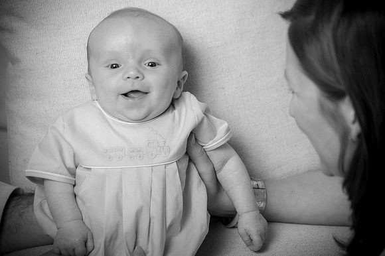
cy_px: 128
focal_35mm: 200
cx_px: 192
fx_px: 2138
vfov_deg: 6.9
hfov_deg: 10.3
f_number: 5.6
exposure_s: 1/200
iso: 250
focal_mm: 200
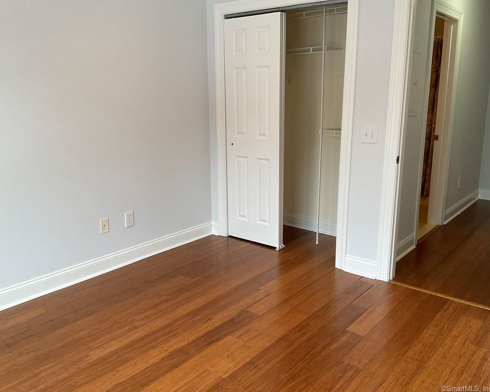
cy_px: 192
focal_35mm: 31
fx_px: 450
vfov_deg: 47.1
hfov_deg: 57.2
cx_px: 248
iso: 50
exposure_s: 1/120
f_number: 1.8
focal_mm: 3
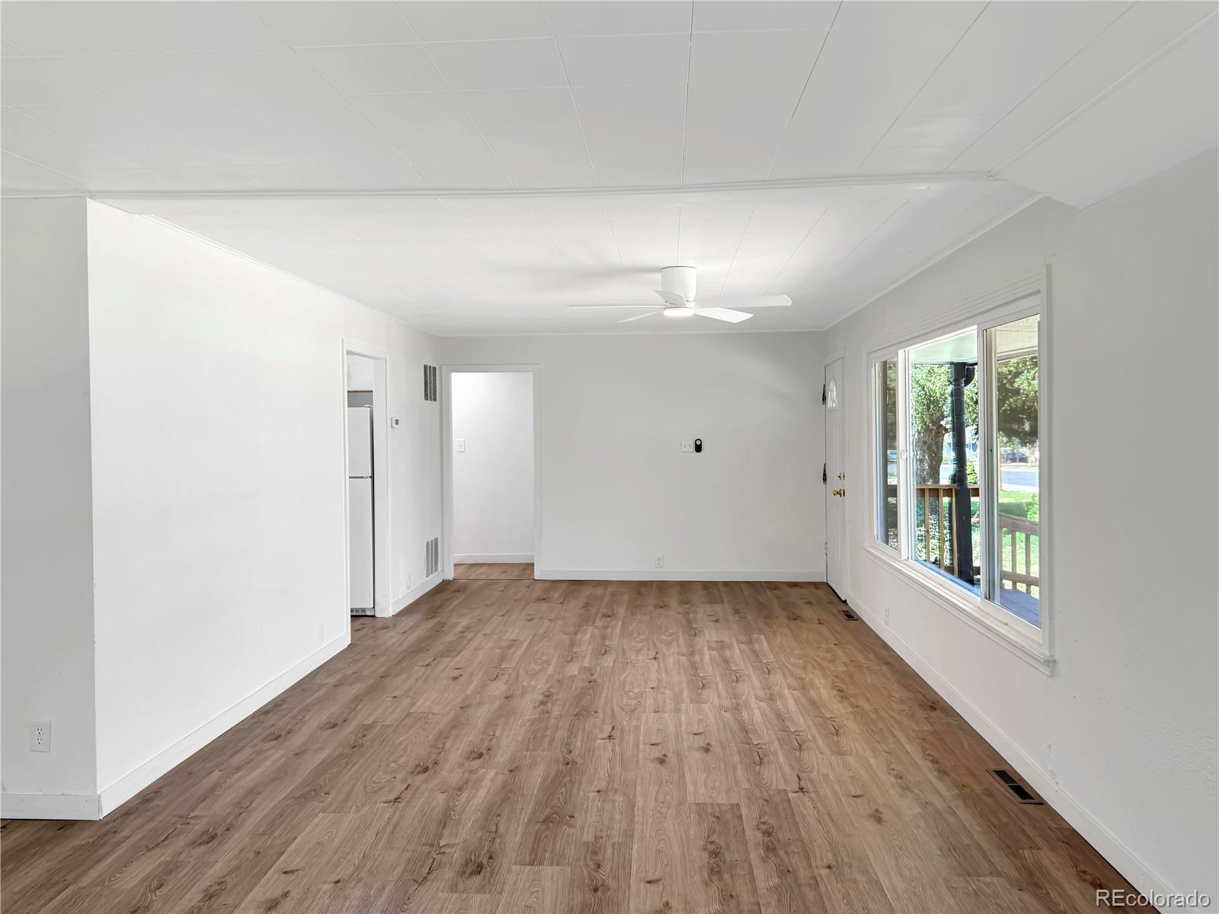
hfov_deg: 71.6
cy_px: 457
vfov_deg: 56.8
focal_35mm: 24
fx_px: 845
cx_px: 610
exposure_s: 1/127
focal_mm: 6.76
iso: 64
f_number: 1.78
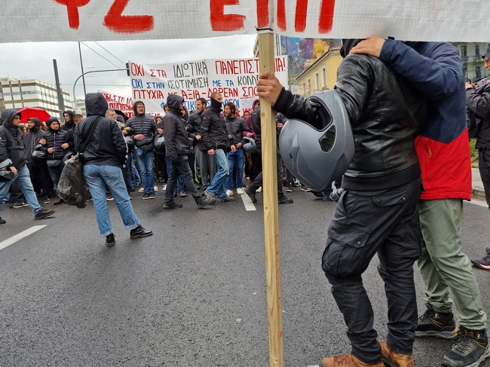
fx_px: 325
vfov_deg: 58.8
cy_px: 184
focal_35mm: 23
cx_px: 245
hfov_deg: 73.9
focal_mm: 6.4
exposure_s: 1/182
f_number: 1.8
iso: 50
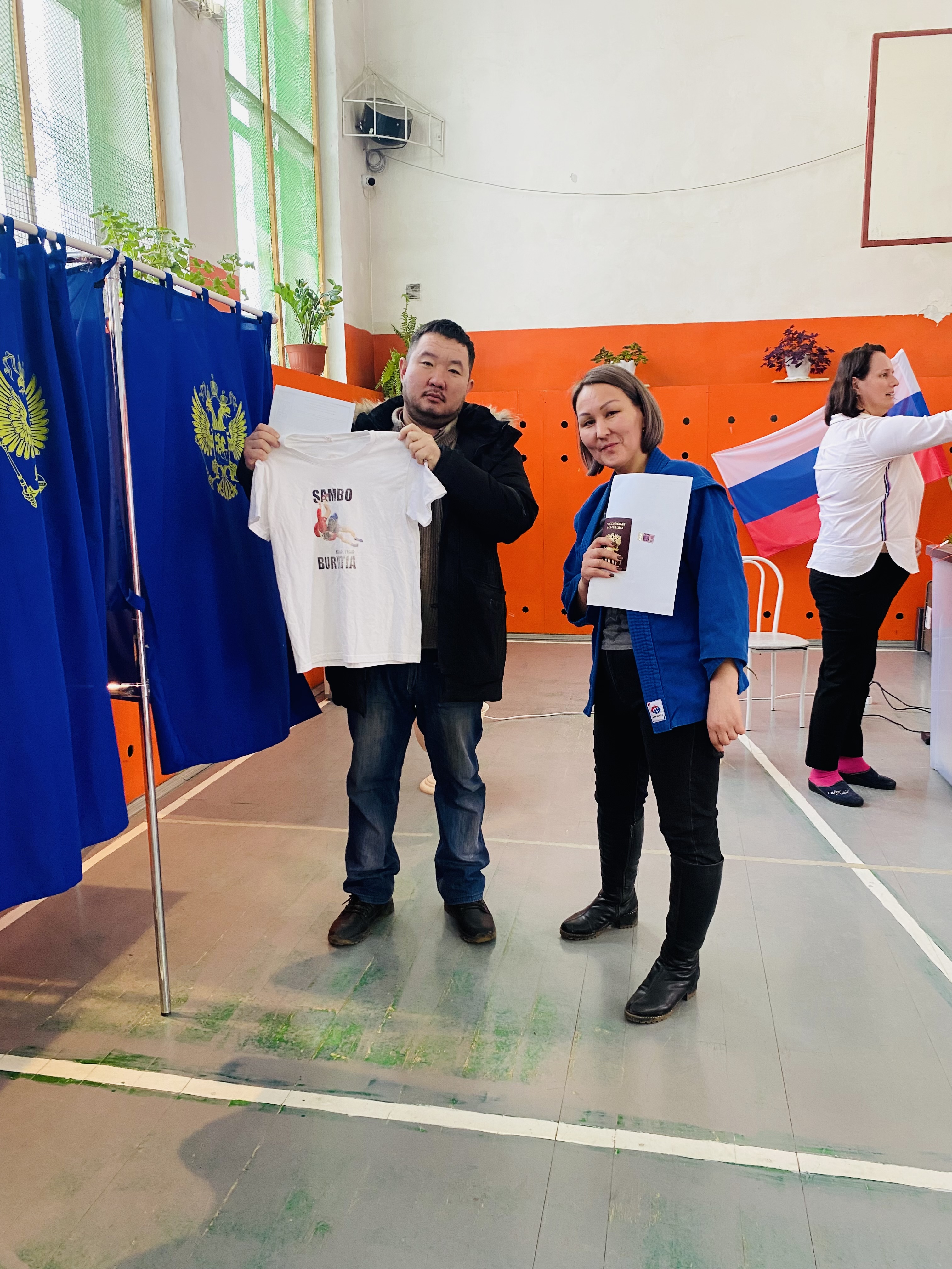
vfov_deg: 67.3
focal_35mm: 26
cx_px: 476
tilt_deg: -9.9
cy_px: 634
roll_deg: +0.8
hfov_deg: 53.1
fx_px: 953
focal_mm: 4.25
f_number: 1.8
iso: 160
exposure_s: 1/50
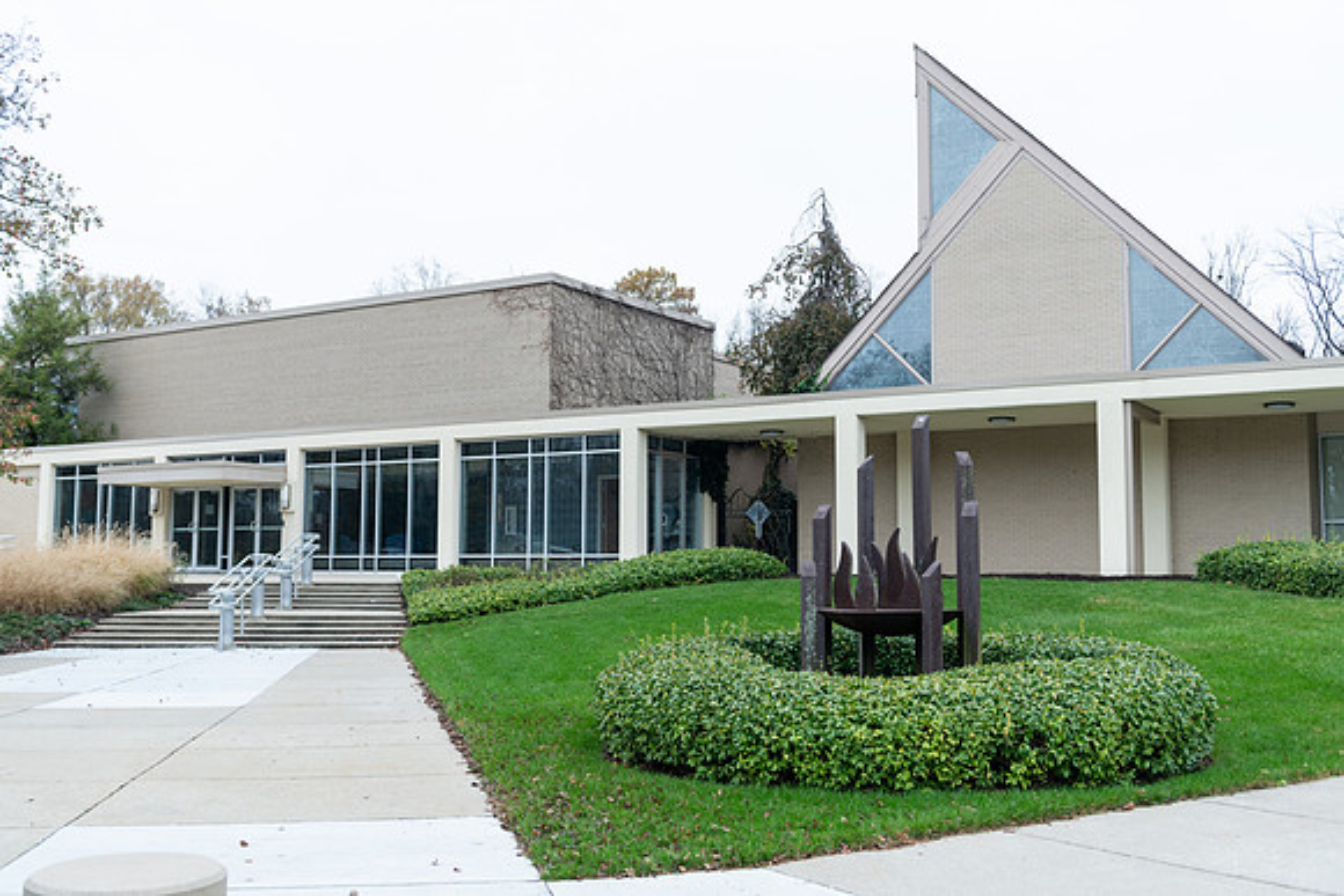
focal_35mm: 37
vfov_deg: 36.1
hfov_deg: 52.1
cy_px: 448
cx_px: 664
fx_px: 1374
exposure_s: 1/160
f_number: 3.5
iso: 200
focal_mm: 36
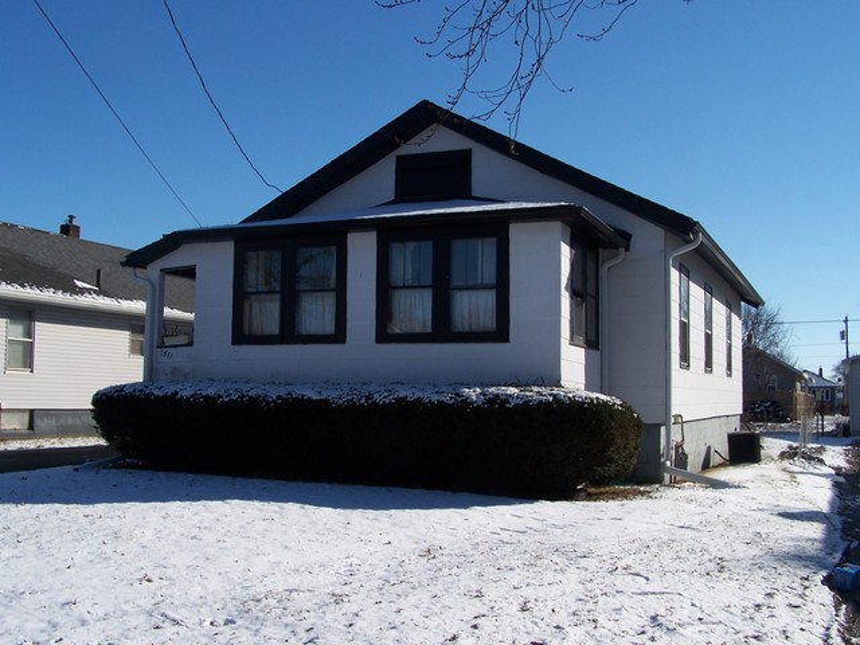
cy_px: 322
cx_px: 430
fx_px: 944
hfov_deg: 49.0
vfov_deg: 37.7
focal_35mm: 38
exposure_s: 1/640
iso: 80
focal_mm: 6.3
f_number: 5.6
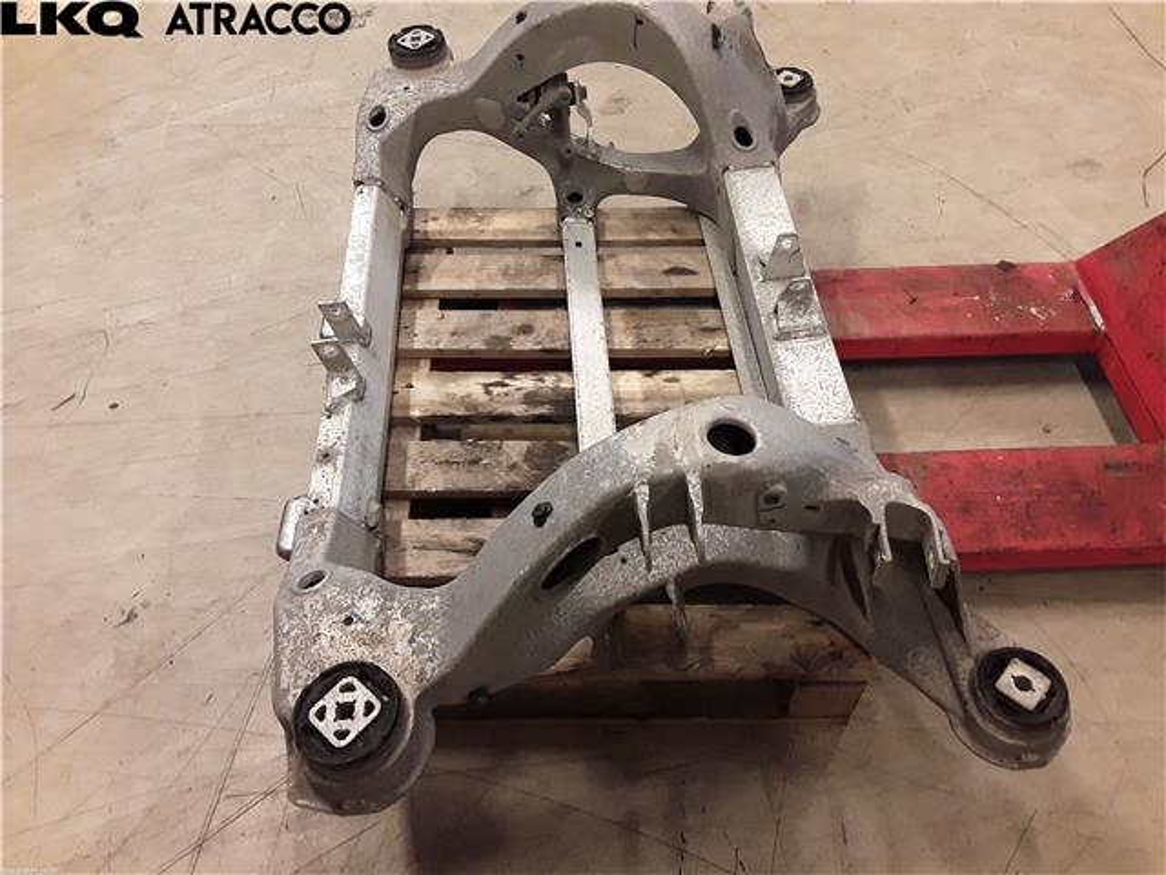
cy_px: 438
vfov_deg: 49.7
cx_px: 583
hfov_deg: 63.4
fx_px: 943
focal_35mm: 28
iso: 100
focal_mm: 2.91
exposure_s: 1/50
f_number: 1.9
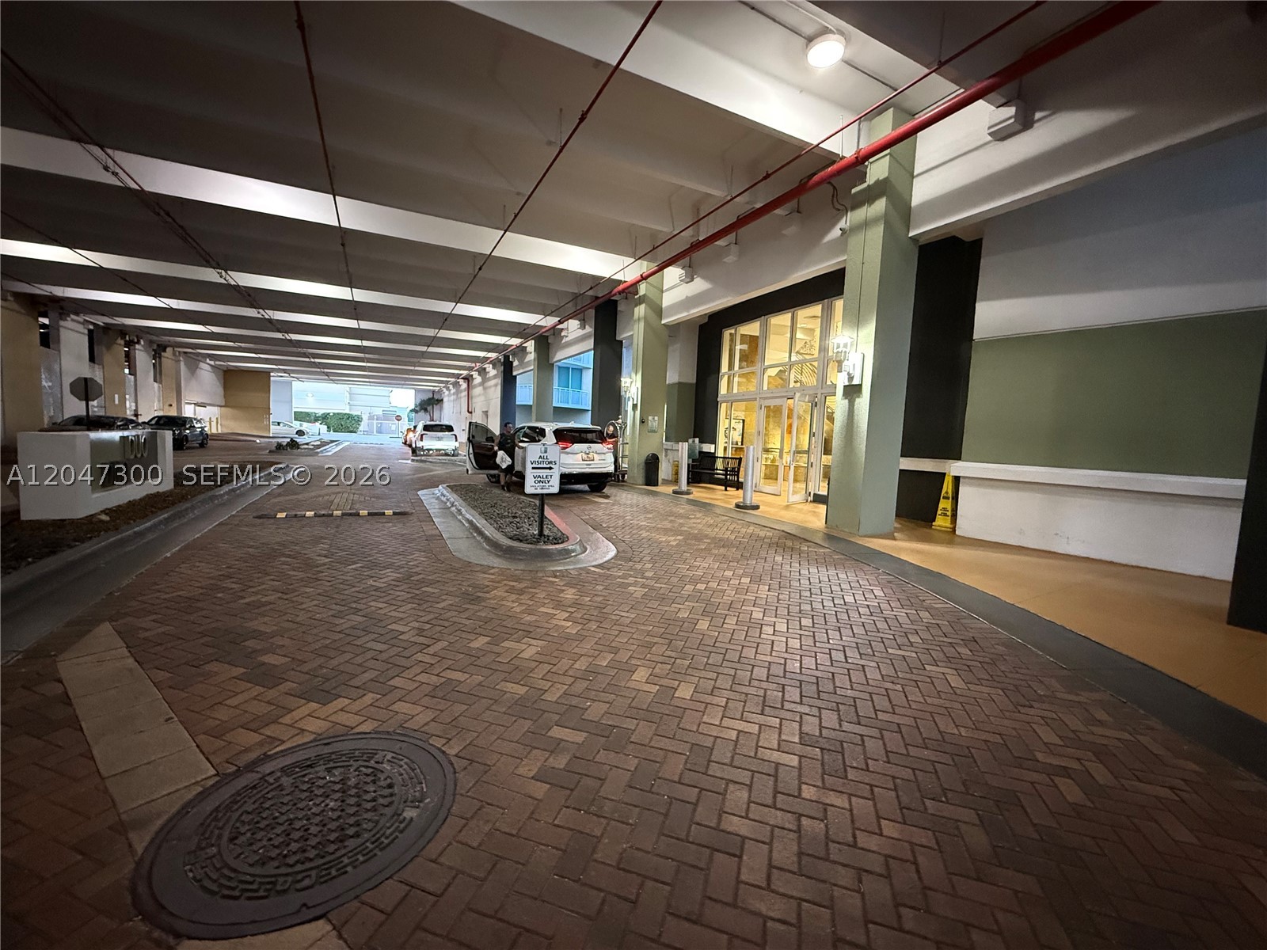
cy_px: 475
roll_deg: -2.9
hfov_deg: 102.1
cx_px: 634
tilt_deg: -4.0
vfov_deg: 85.7
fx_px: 512
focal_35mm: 14
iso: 1000
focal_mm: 2.22
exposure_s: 1/40
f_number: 2.2
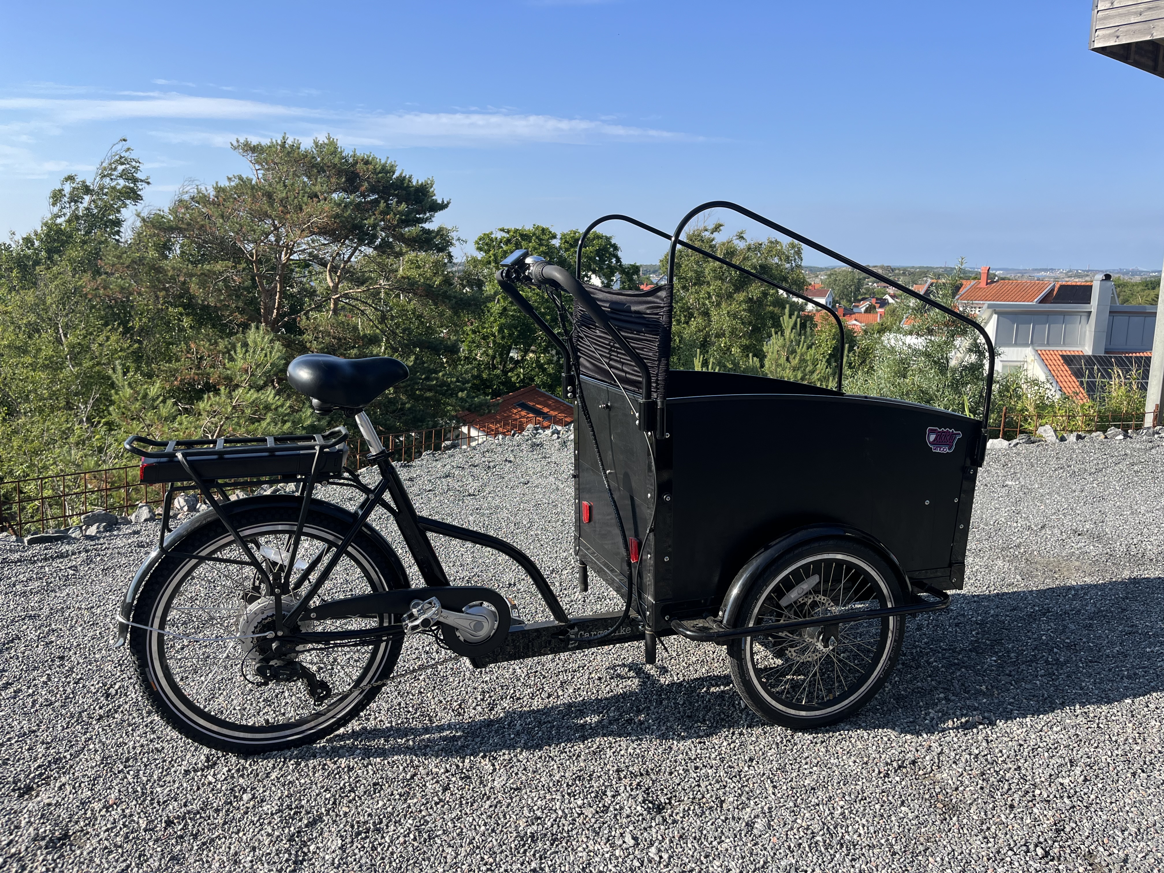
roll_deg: -0.8
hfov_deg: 67.3
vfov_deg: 53.1
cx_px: 582
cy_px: 436
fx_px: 874
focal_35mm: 26
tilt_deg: -10.2
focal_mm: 5.1
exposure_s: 1/1802
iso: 50
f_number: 1.6
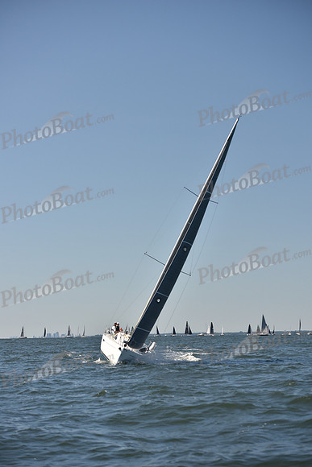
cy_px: 234
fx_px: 1169
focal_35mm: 90
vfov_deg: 22.6
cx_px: 156
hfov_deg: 15.2
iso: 250
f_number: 4
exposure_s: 1/1250
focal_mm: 90
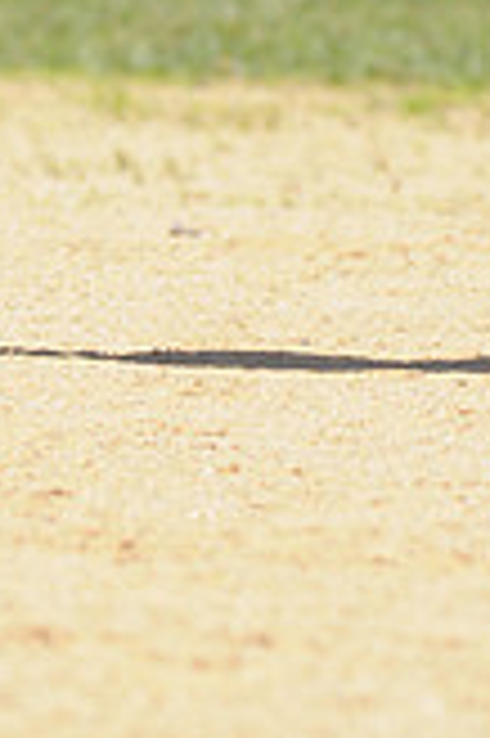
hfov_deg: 1.3
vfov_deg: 1.9
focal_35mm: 1061
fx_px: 21706
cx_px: 591
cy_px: -554
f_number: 4
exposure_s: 1/3200
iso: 640
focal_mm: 200
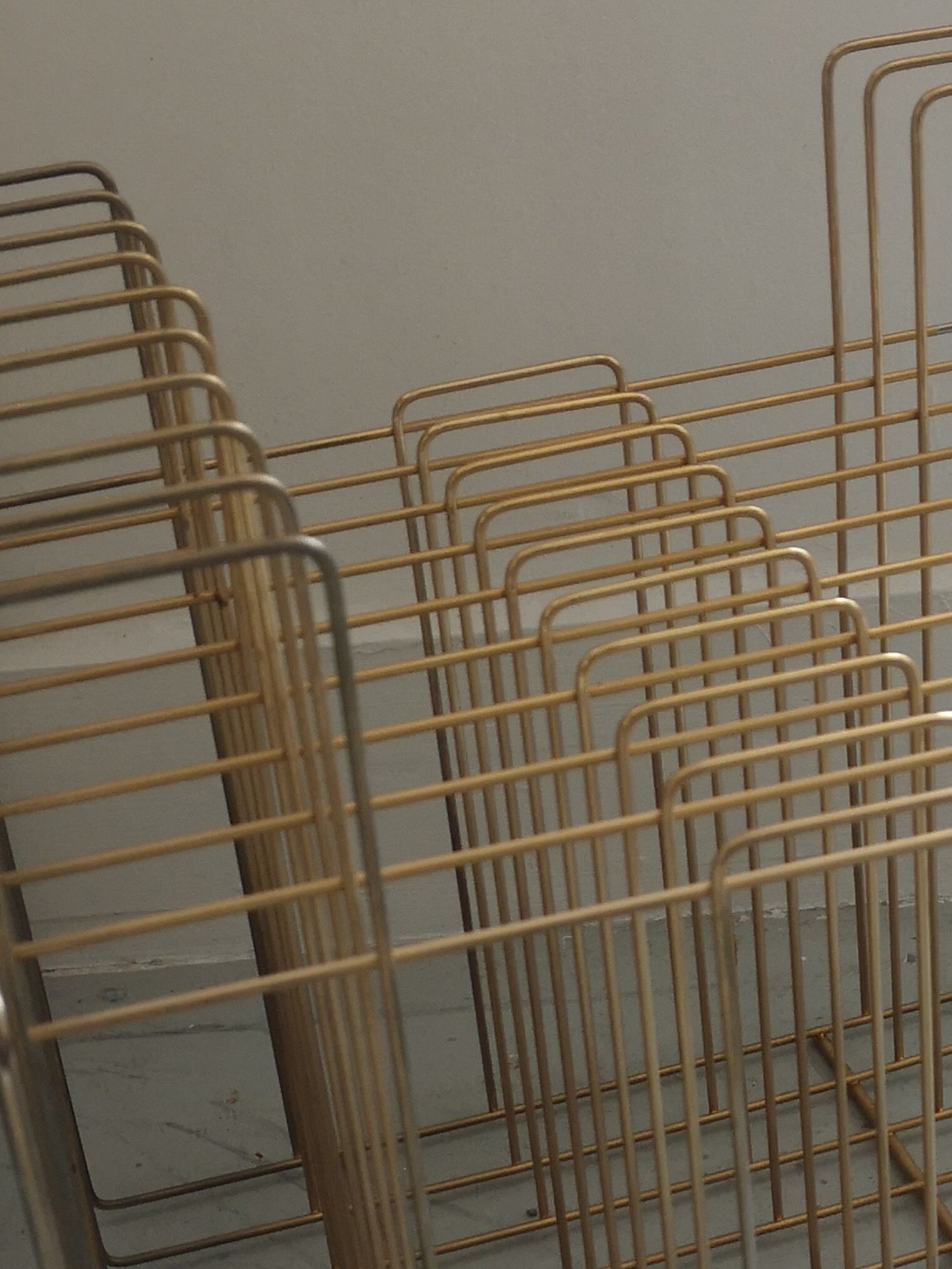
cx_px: 610
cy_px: 821
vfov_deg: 28.4
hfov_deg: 21.6
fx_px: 2493
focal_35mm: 68
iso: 100
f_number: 1.8
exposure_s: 1/50
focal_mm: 3.95
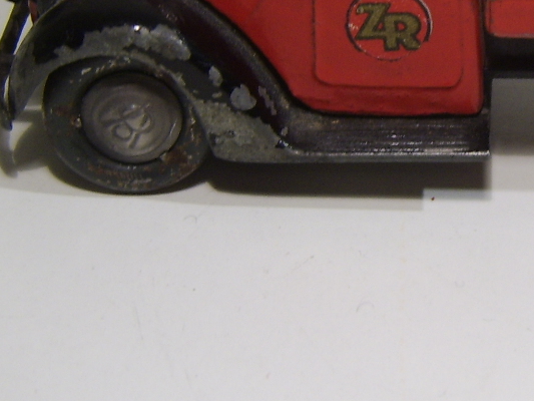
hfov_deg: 20.5
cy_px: 17
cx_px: 505
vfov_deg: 15.7
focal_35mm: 93
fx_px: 1435
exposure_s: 1/27
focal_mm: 8.13
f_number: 2.7
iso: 71
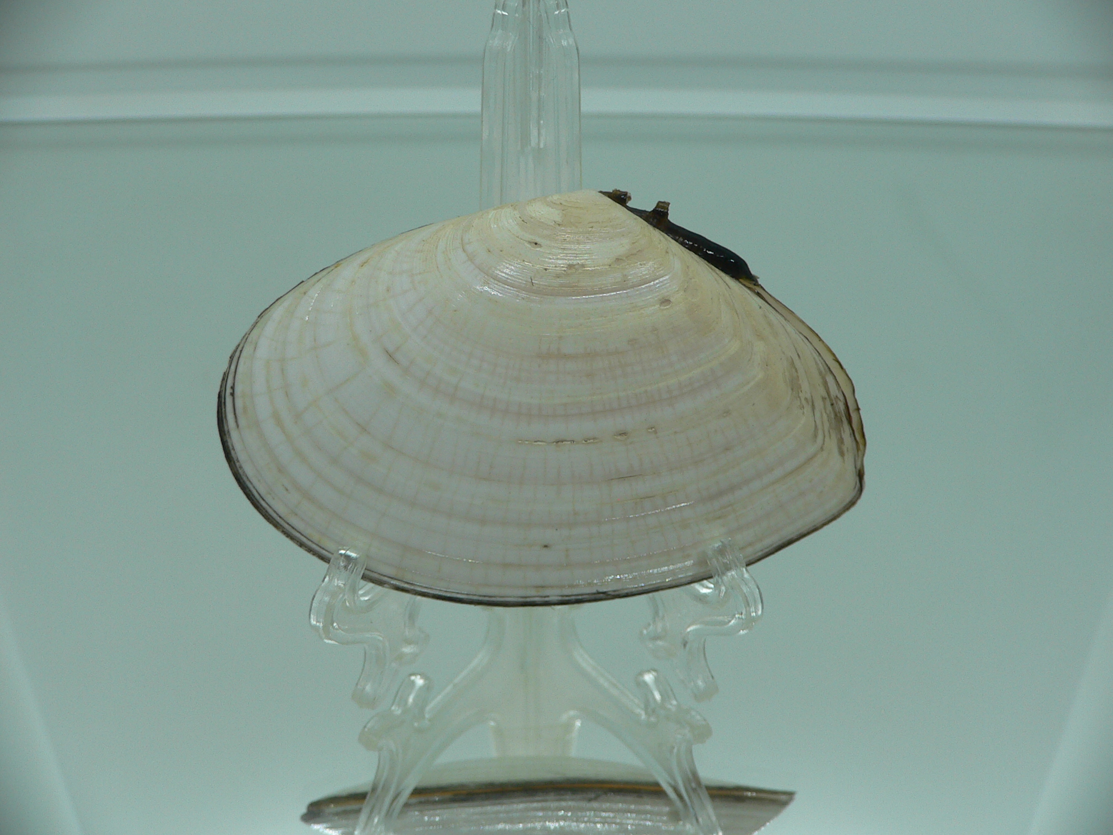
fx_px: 1125
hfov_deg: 52.6
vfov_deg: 40.7
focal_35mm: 35
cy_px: 418
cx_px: 556
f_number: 2.8
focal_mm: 4.6
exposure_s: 1/60
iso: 80
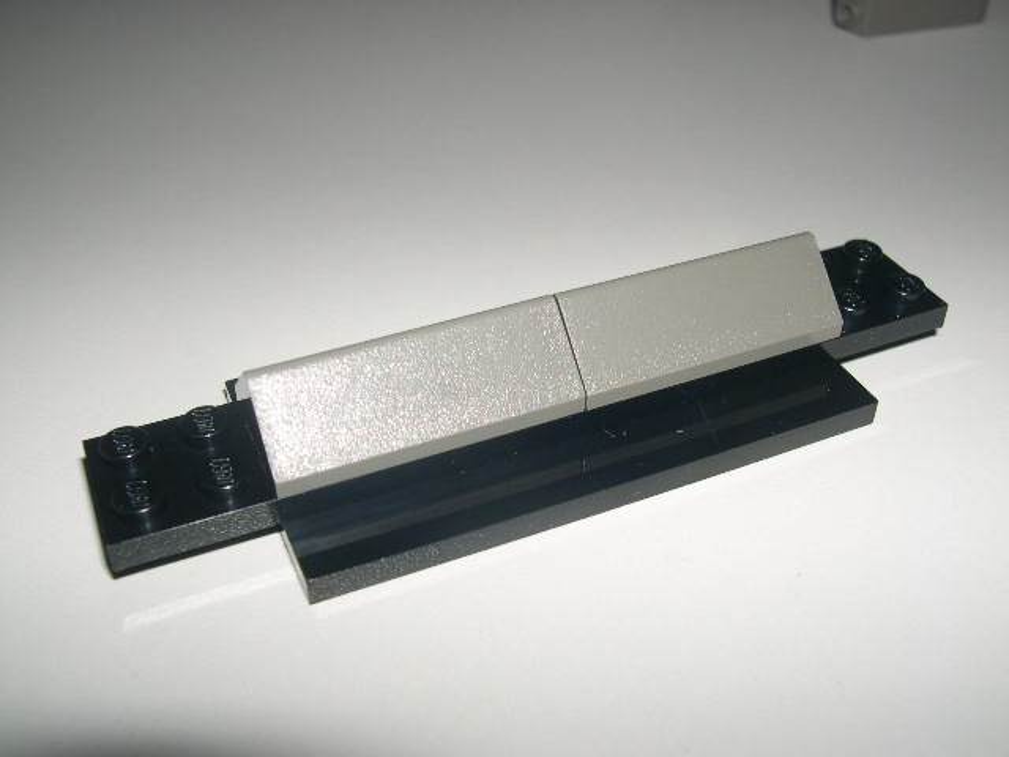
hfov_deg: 49.0
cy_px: 378
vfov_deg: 37.7
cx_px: 504
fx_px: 1108
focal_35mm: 38
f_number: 7.6
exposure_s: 1/60
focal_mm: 8
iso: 100
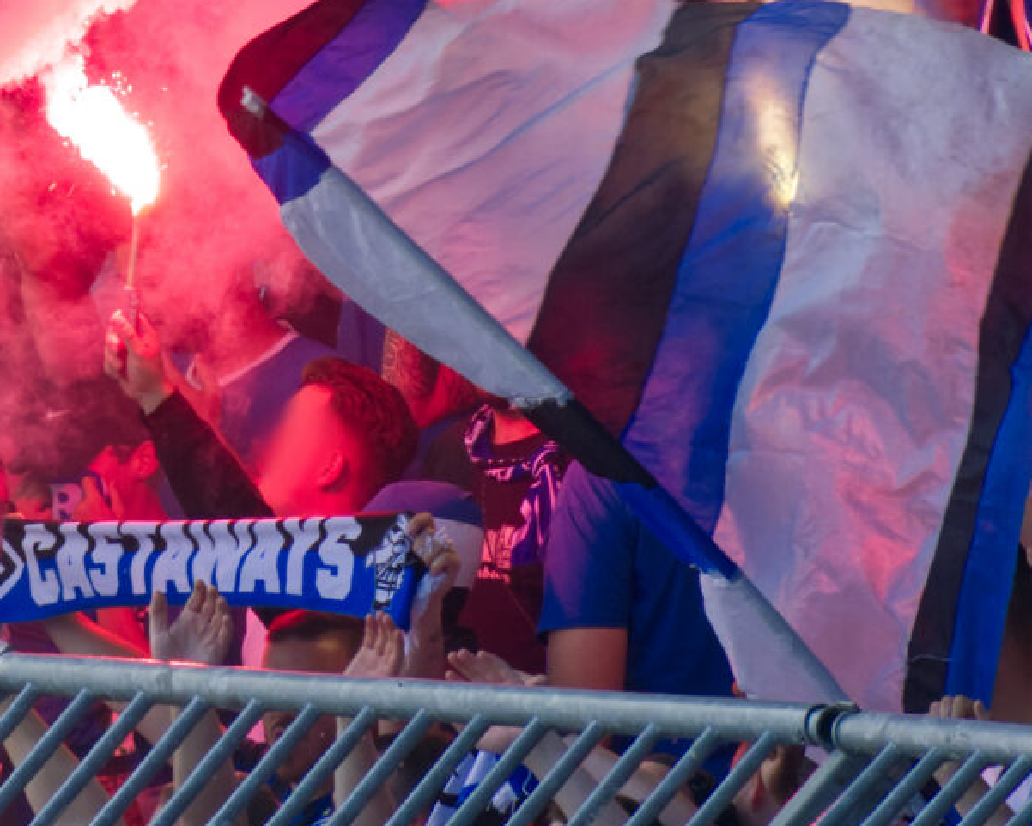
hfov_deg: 1.3
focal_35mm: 1501
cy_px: -80
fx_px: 45853
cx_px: 156
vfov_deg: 1.0
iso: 200
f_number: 8
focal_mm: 220
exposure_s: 1/500
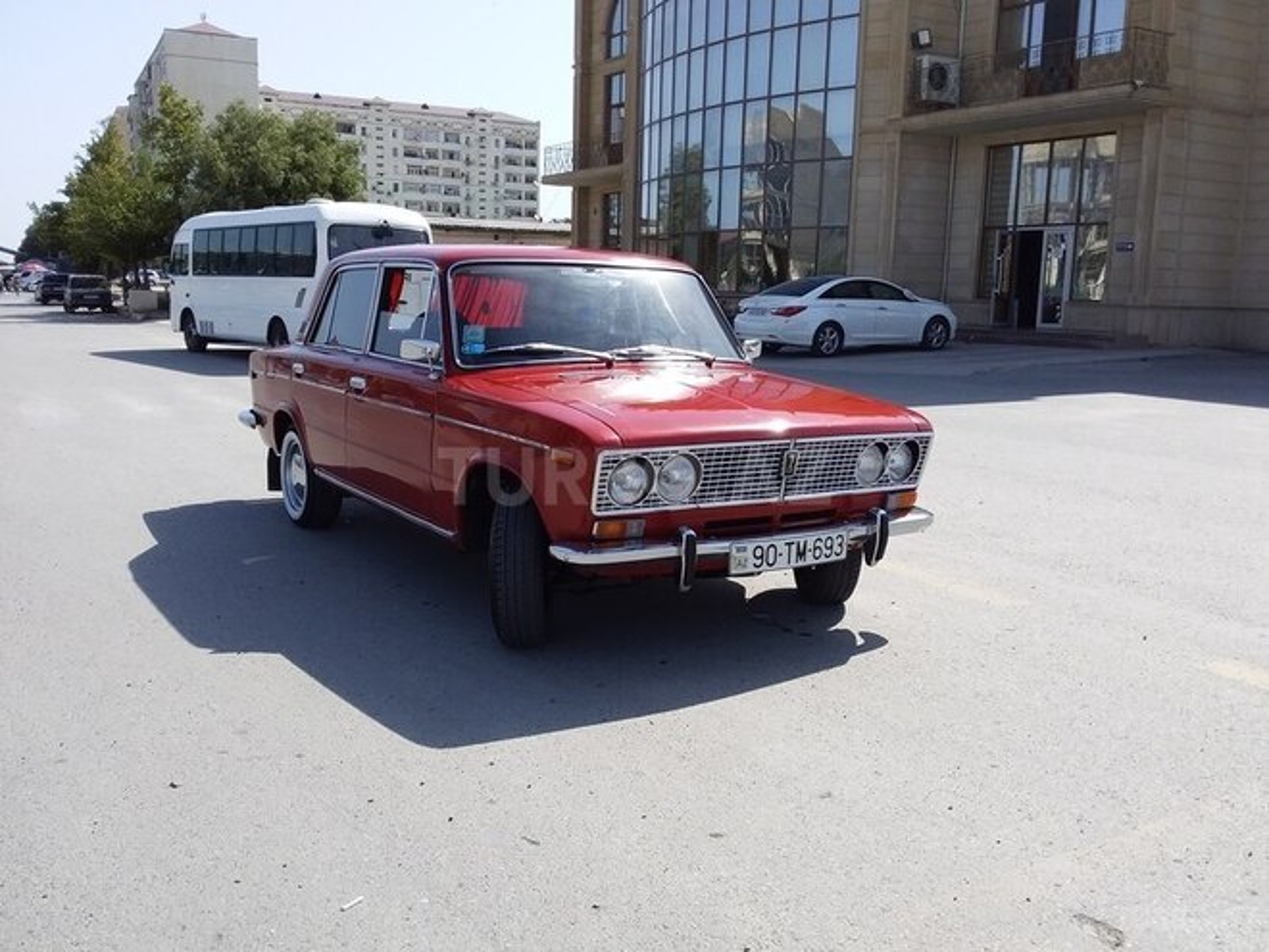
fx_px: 1136
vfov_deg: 45.4
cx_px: 634
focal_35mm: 31
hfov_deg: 58.4
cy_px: 476
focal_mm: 3.3
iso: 40
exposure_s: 1/1330
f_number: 2.2
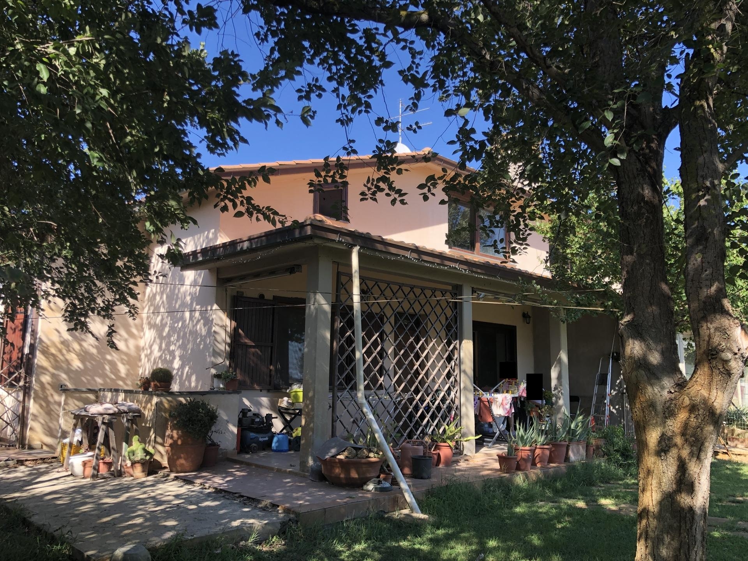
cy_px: 280
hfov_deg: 63.4
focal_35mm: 28
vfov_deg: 49.7
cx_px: 374
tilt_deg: +7.9
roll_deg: -1.3
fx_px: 605
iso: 20
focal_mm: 4
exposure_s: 1/426
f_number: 1.8
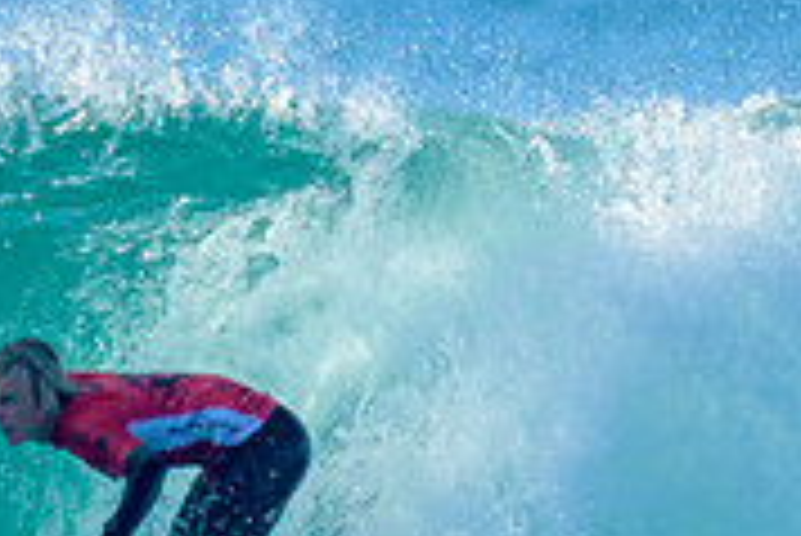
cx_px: -149
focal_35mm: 3585
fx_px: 79829
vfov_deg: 0.4
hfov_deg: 0.6
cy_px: 411
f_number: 6.3
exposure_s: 1/2000
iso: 400
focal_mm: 800
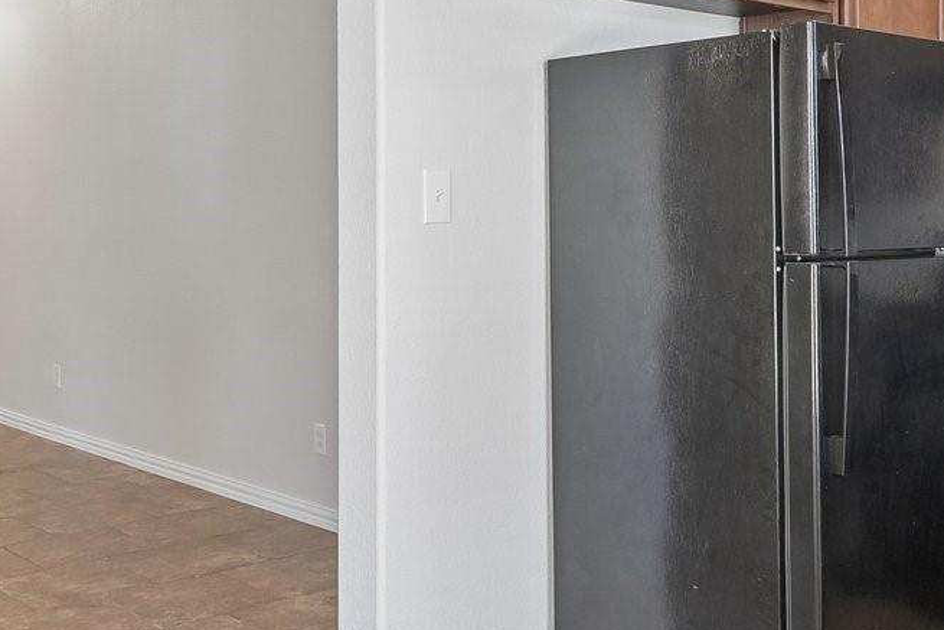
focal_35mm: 50
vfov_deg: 26.8
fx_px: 1311
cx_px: 481
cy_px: 191
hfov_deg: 39.6
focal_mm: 16
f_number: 8
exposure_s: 1/20
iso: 400
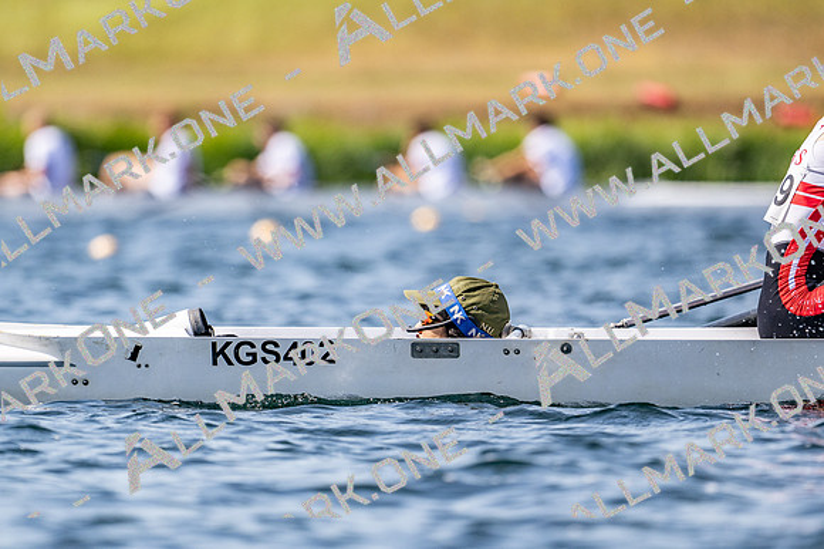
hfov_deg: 3.4
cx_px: 412
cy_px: 274
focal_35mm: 600
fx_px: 13725
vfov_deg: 2.3
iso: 200
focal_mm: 400
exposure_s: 1/2500
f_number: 4.5
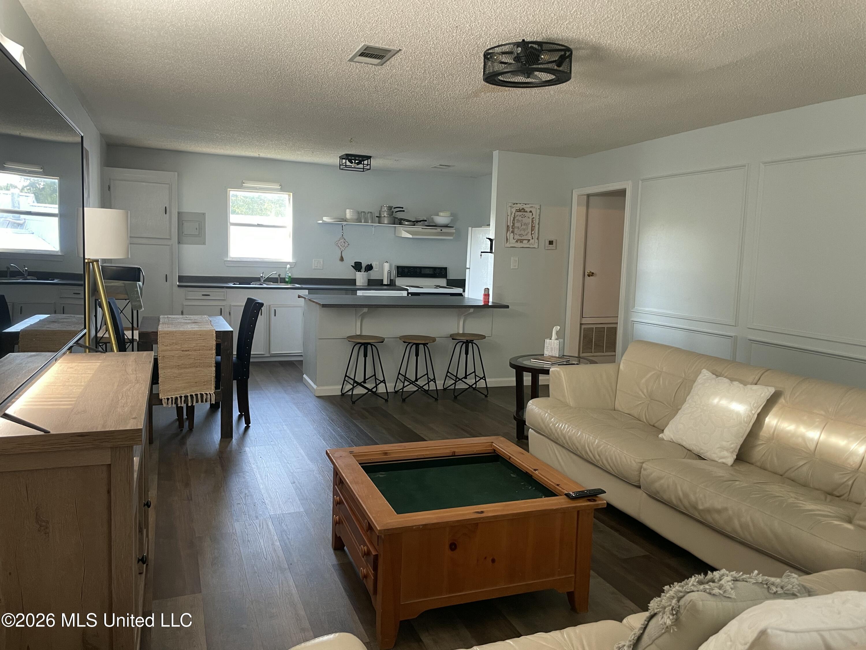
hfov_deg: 67.3
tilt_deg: -6.3
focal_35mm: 26
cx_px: 433
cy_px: 325
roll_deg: -1.6
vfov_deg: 53.1
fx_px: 650
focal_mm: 4.2
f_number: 1.6
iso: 125
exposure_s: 1/65
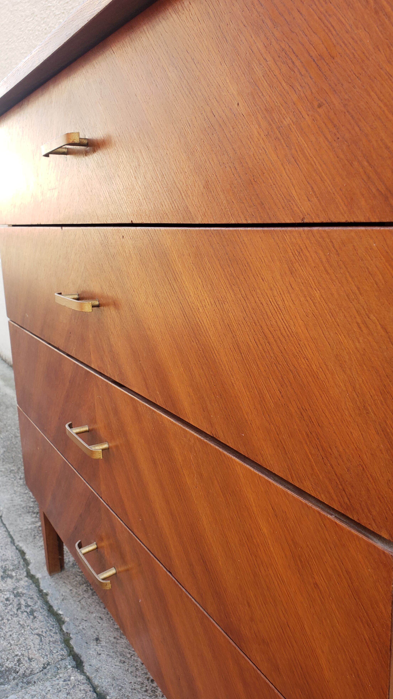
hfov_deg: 40.1
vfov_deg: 66.1
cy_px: 345
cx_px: 229
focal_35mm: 29
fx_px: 537
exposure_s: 1/120
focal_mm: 4.3
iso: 80
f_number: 2.4
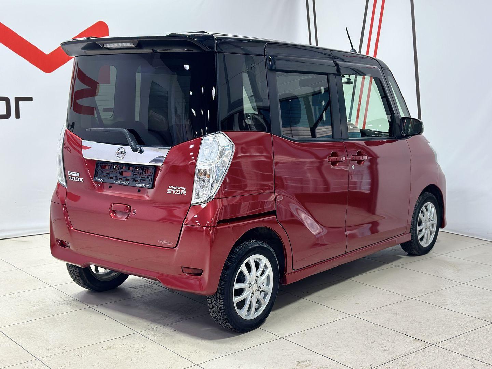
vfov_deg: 30.3
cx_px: 246
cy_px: 184
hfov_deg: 39.7
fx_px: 682
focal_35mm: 48
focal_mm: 6.86
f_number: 1.78
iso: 200
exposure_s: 1/100
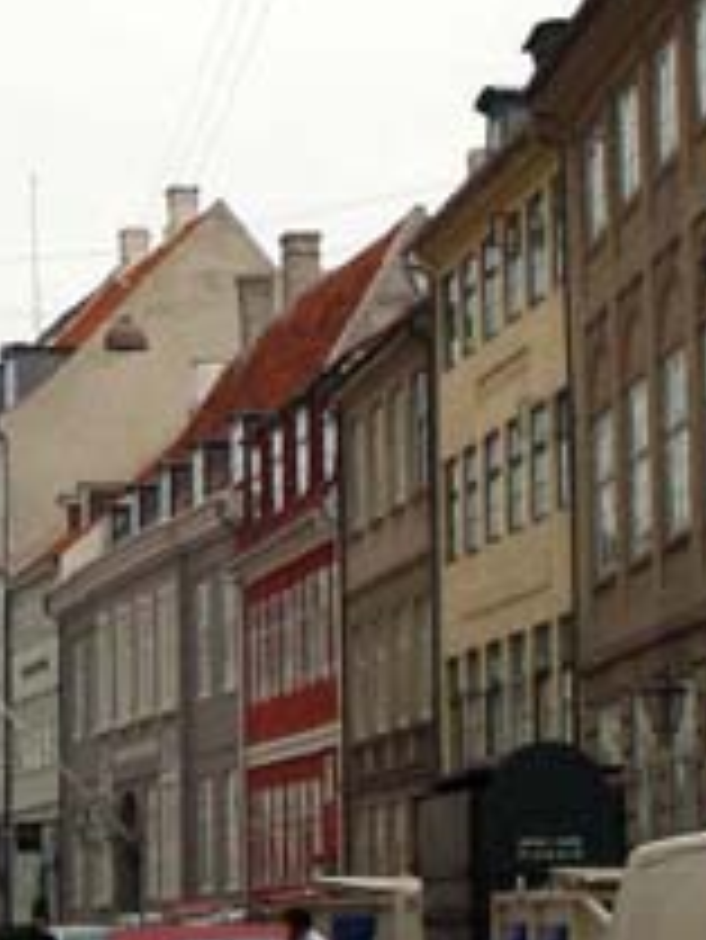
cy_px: 351
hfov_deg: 11.5
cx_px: 263
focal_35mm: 129
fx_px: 3504
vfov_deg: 15.3
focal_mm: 8.2
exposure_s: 1/640
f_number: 5
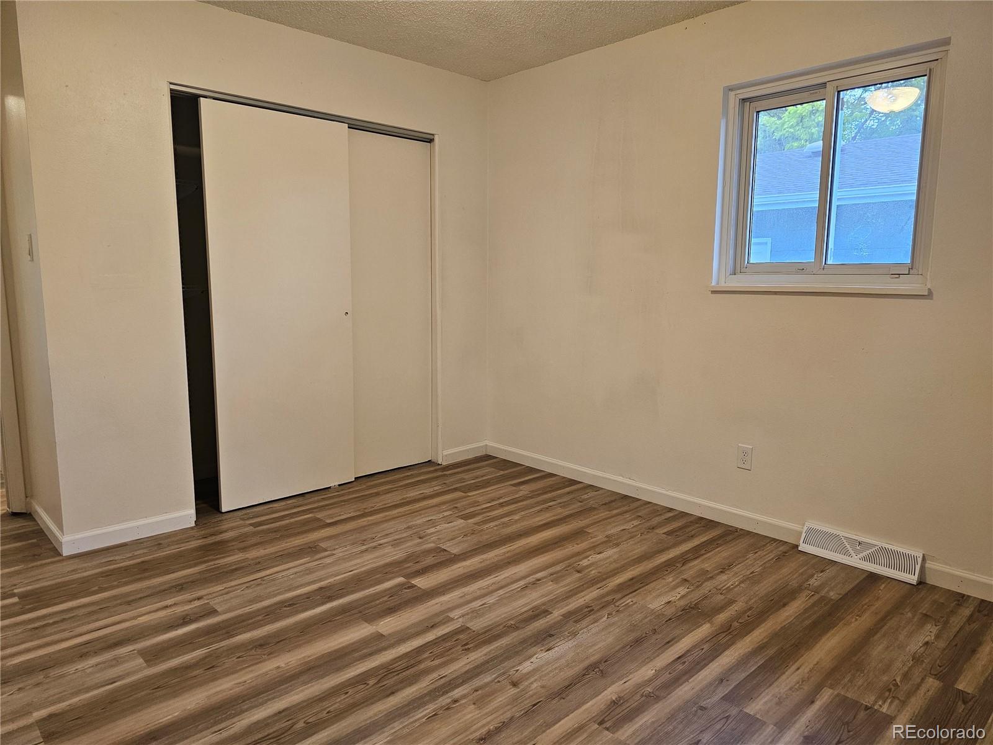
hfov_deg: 73.9
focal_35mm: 23
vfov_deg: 58.9
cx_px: 496
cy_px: 372
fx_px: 660
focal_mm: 6.3
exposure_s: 1/120
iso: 250
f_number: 1.7
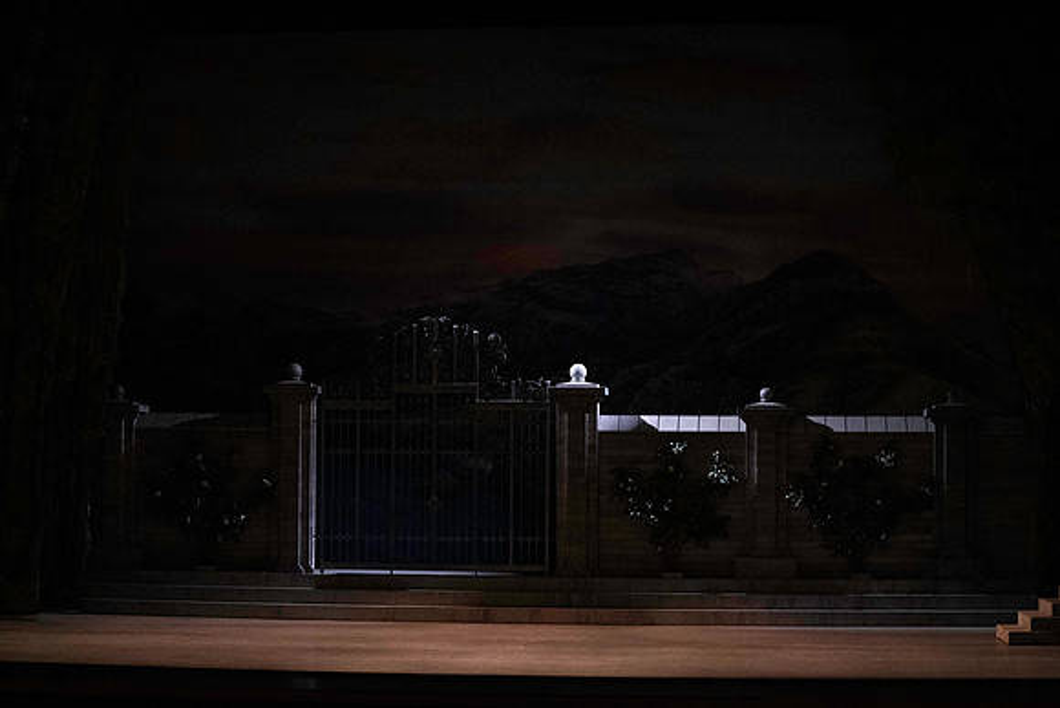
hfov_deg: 28.8
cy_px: 354
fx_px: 2061
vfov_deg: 19.5
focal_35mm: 70
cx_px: 530
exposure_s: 1/320
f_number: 5
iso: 16000
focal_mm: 70
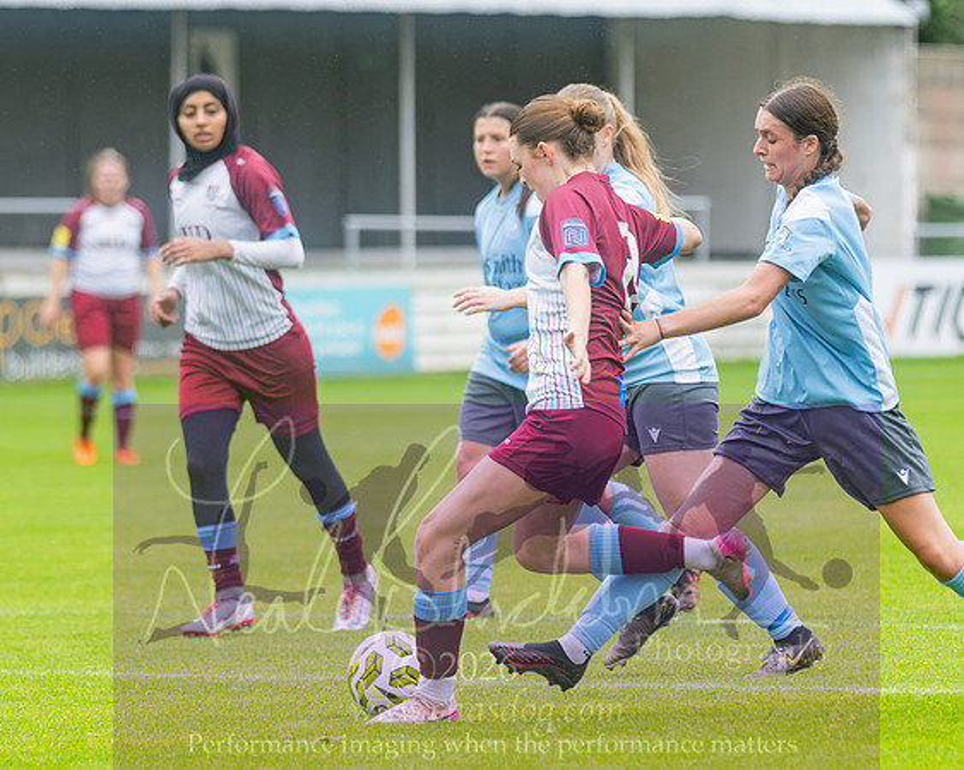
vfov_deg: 4.2
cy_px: 439
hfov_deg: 5.2
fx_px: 10592
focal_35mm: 371
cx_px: 257
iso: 640
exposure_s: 1/1600
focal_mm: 180
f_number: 2.8
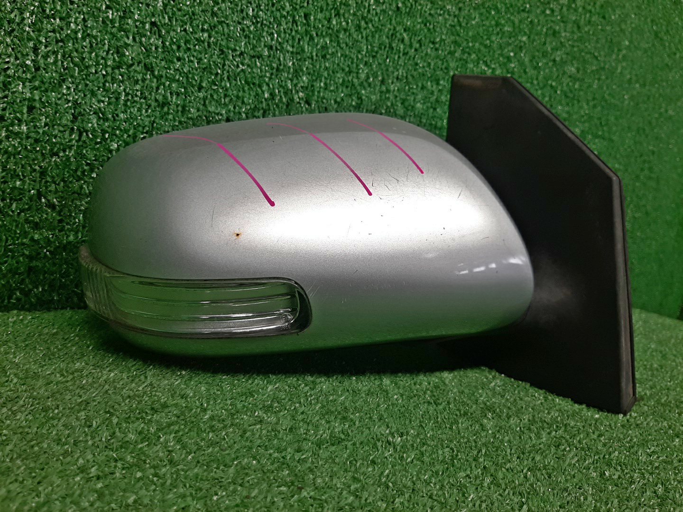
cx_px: 342
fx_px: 513
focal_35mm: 26
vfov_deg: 53.1
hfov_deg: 67.3
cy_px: 256
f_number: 1.7
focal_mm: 3.93
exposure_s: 1/100
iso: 52
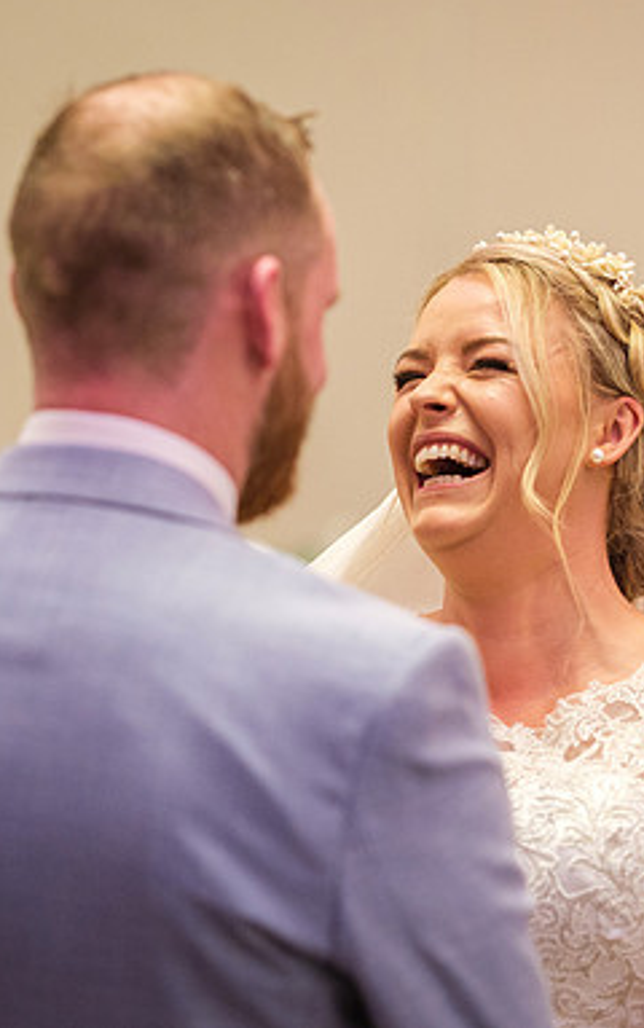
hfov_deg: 6.2
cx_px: 491
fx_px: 5914
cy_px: 514
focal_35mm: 211
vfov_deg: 9.9
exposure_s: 1/160
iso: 2000
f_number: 2
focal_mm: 90
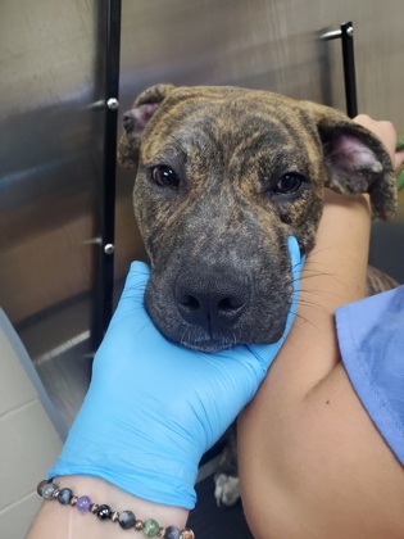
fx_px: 405
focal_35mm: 26
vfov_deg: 67.3
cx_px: 202
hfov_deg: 53.1
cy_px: 270
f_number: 2.4
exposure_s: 1/120
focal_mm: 4.3
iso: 320
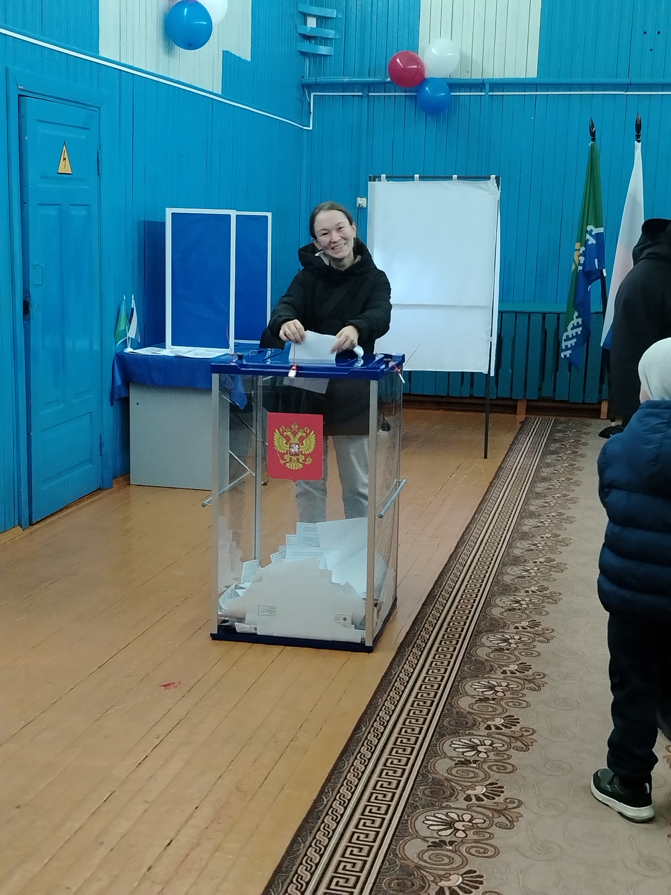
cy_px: 448
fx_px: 1189
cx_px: 336
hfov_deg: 31.5
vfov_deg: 41.2
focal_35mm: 46
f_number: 1.75
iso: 3597
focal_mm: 5.25
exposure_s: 1/100
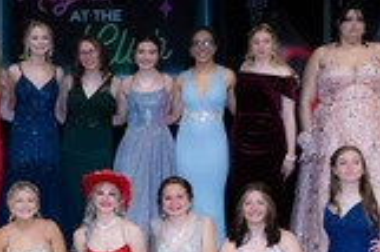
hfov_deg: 22.7
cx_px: 57
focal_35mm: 88
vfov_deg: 15.4
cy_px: 199
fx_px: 928
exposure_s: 1/125
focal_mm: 31
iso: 2000
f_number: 6.3
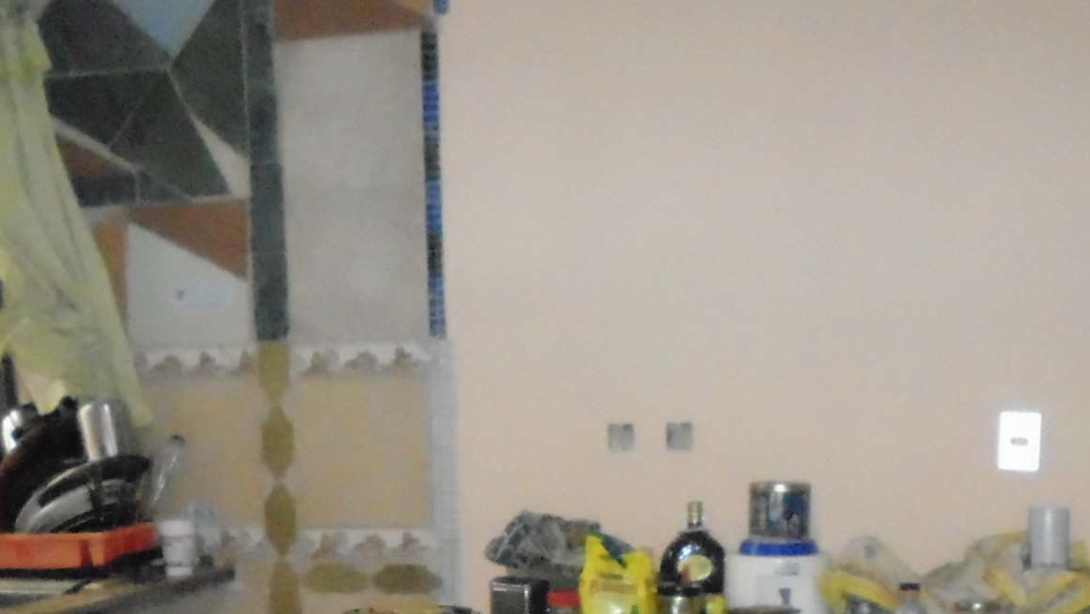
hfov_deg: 33.2
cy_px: 650
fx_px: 1821
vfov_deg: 18.5
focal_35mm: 63
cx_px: 420
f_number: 3.5
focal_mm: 4.6
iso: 800
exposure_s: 1/100
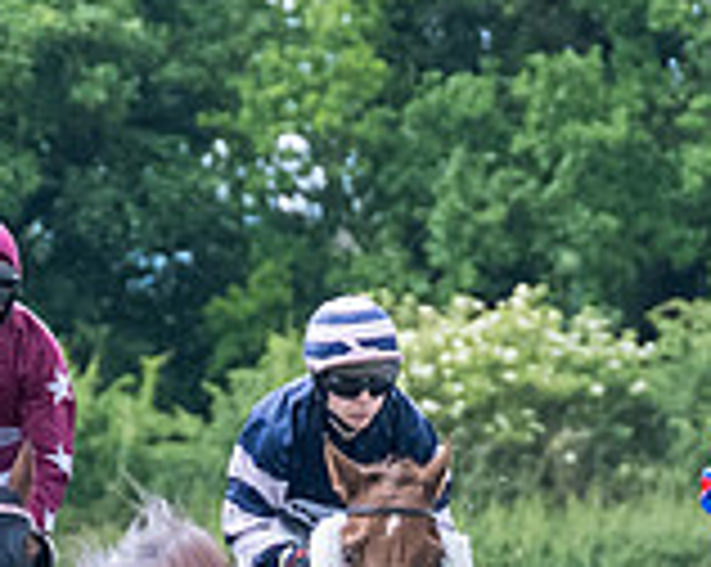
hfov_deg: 2.4
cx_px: 815
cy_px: 770
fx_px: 17213
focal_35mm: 819
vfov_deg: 1.9
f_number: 4
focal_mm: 115
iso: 2000
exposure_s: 1/1000
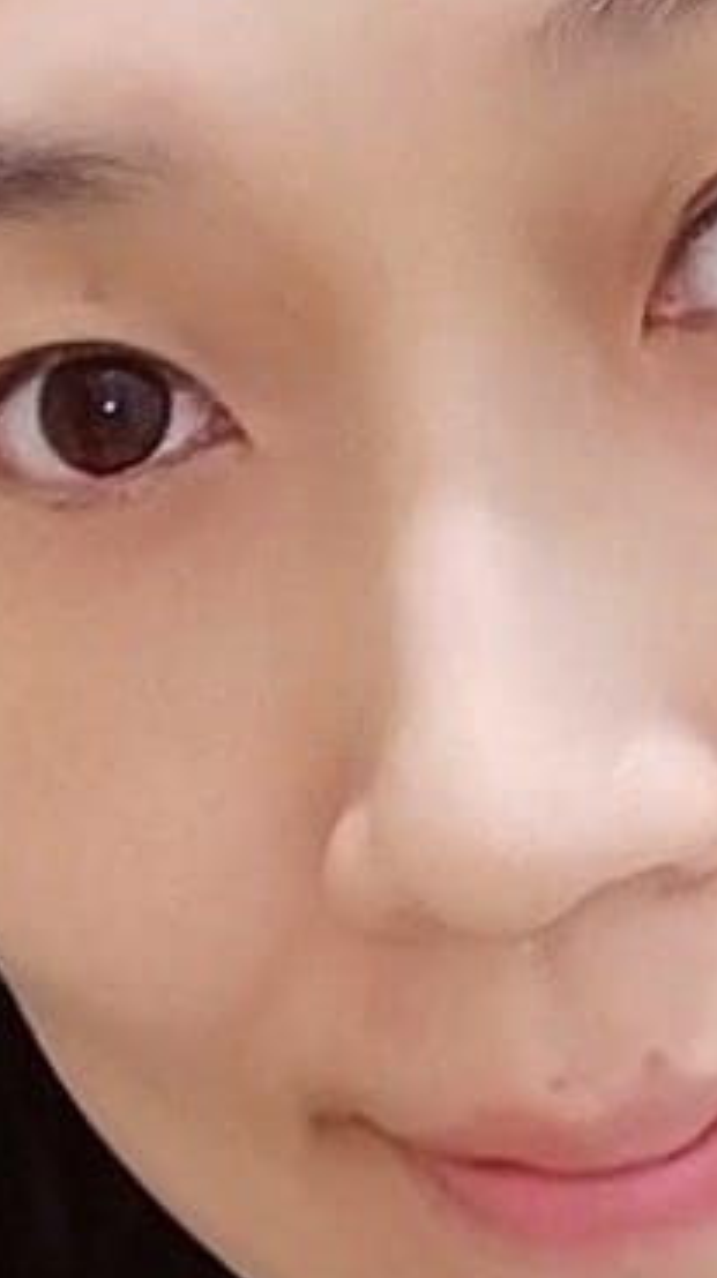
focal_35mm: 104
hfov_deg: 11.6
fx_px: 3522
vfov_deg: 19.8
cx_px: 222
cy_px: 1344
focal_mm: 3.86
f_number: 2
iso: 1250
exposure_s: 1/17
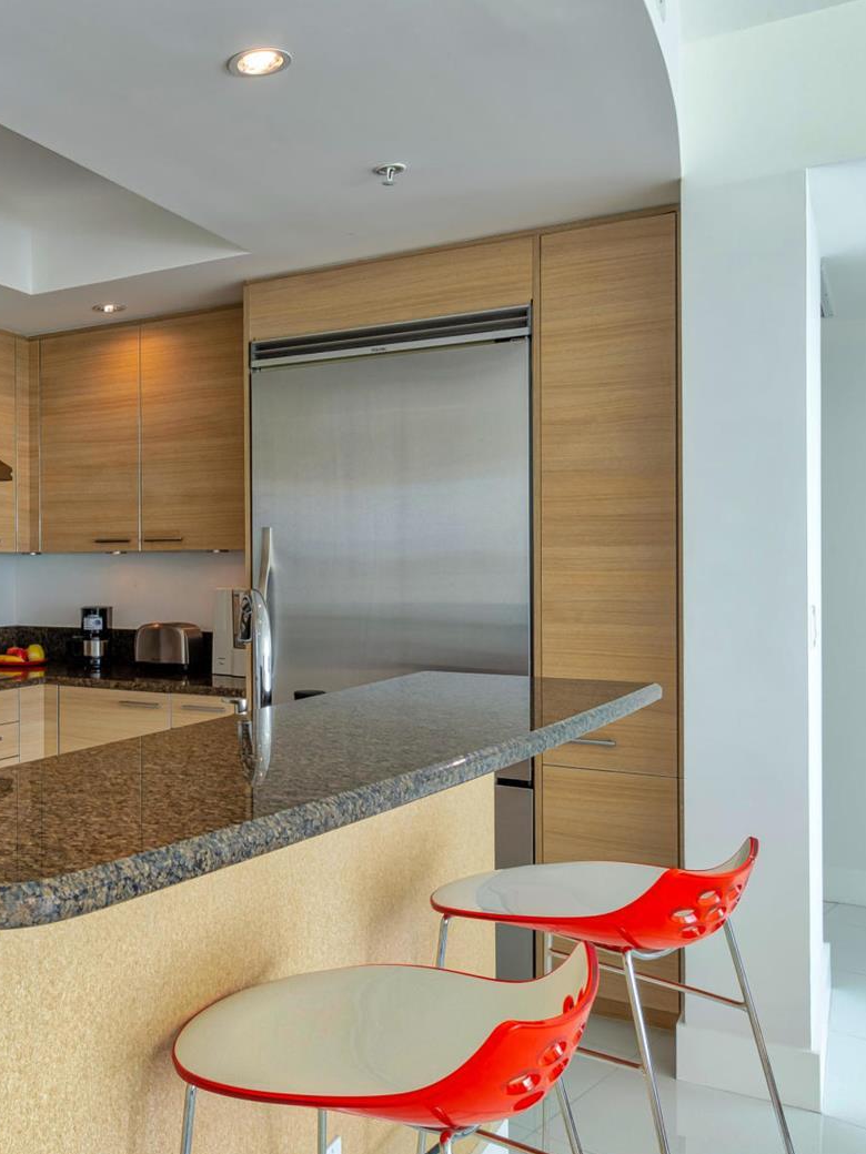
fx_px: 1034
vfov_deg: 58.3
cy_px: 569
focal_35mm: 31
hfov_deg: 40.8
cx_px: 39
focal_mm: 14
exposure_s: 1/80
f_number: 10
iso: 100
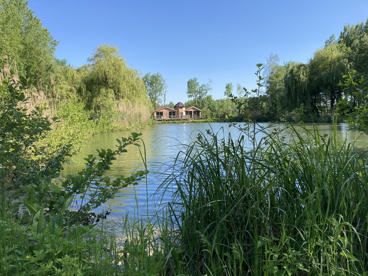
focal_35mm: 28
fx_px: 298
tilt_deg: -2.4
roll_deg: +2.1
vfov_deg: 49.7
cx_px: 184
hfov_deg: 63.4
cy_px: 138
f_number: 1.8
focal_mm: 3.99
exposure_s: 1/979
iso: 20
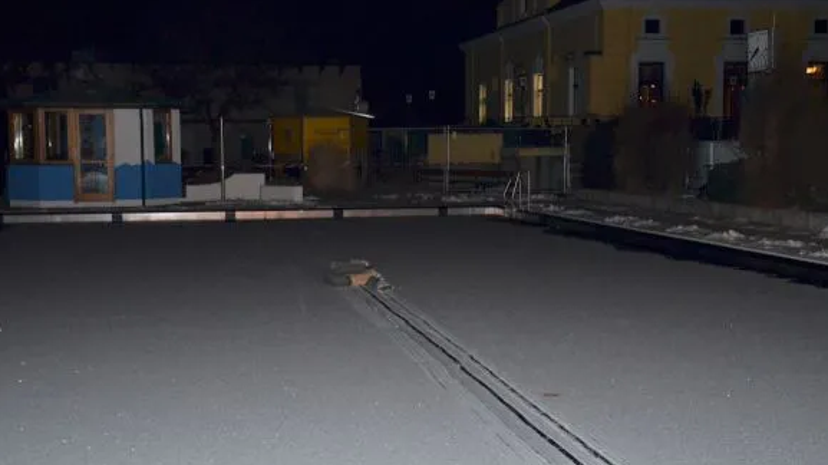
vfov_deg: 22.6
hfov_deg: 39.2
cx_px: 396
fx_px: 1163
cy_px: 238
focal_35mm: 53
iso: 3200
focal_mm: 30
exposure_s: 1/60
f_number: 4.2
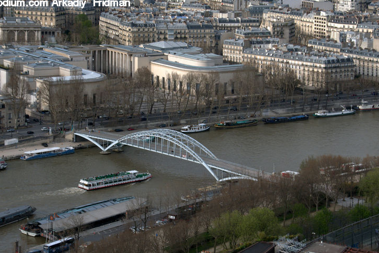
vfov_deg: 13.3
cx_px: 151
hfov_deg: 19.9
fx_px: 1081
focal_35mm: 103
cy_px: 147
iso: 320
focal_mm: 55
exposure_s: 1/500
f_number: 8
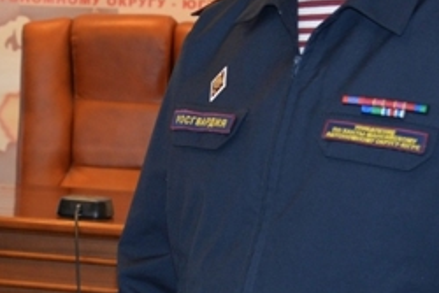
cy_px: 123
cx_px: 115
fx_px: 1611
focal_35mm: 132
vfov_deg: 10.4
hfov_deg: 15.5
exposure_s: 1/60
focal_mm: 44
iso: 800
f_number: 4
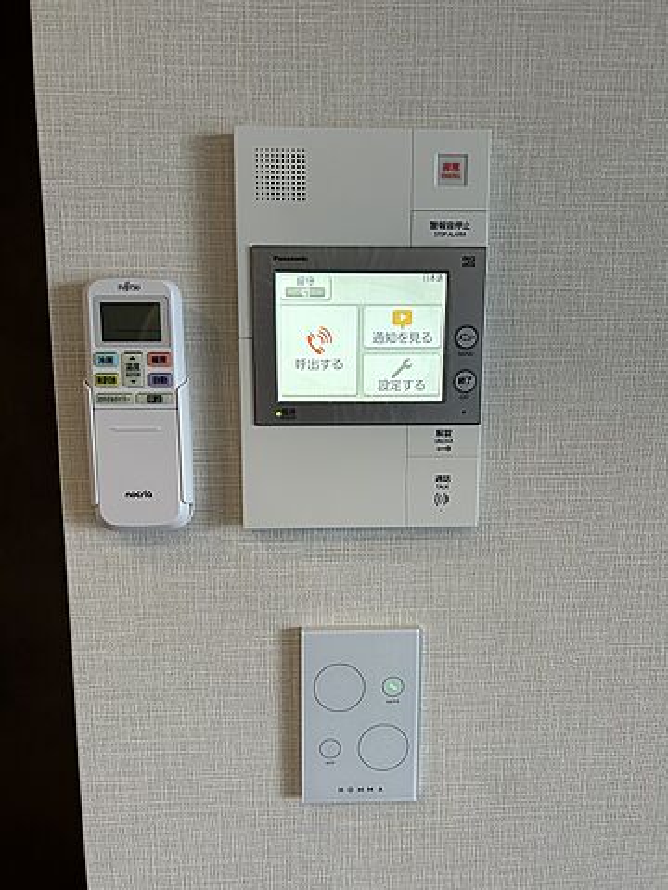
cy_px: 445
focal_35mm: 26
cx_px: 334
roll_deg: -0.4
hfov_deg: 53.1
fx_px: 669
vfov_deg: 67.3
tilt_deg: -9.2
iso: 64
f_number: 1.5
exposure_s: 1/101
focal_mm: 5.7
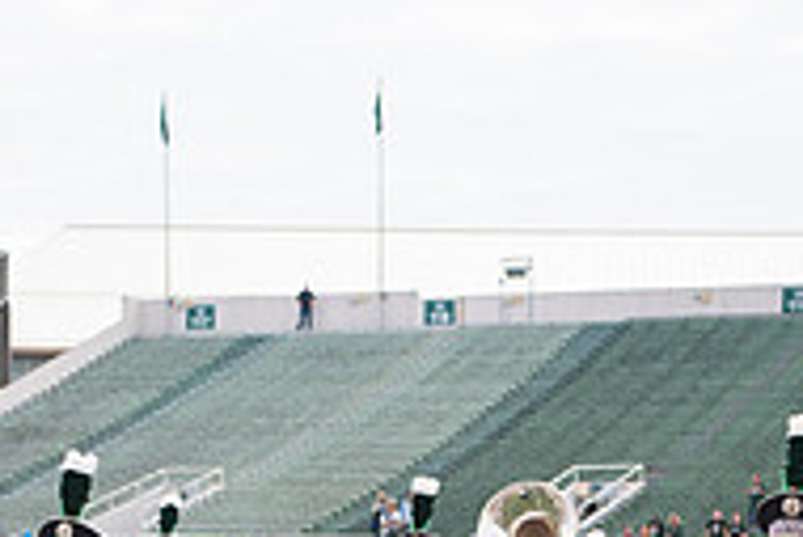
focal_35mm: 128
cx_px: 406
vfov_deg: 10.4
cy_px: 767
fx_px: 2857
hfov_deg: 16.0
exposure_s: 1/2000
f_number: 2.8
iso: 400
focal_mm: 42
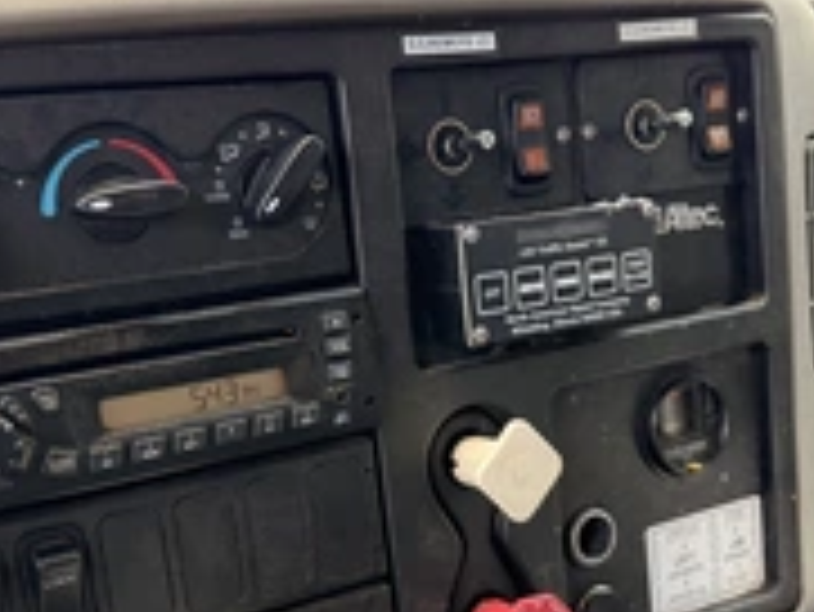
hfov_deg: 36.1
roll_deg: -0.4
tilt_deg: -25.0
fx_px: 1247
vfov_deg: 27.2
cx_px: 418
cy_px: 446
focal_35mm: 53
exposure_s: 1/161
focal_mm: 6.76
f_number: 1.78
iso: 200
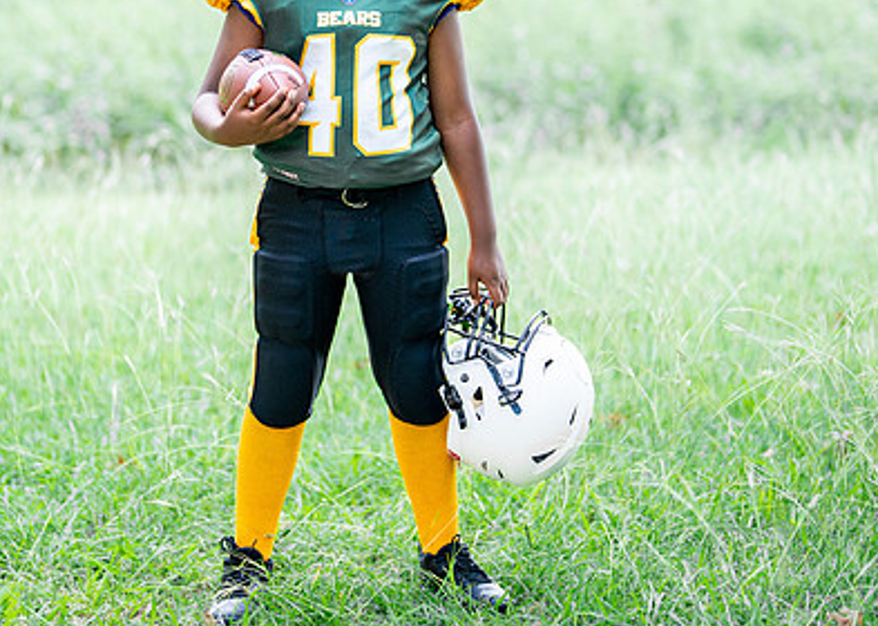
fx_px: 2392
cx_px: 358
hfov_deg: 20.8
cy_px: 133
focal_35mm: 96
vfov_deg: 14.8
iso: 320
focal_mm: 50
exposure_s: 1/800
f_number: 1.2
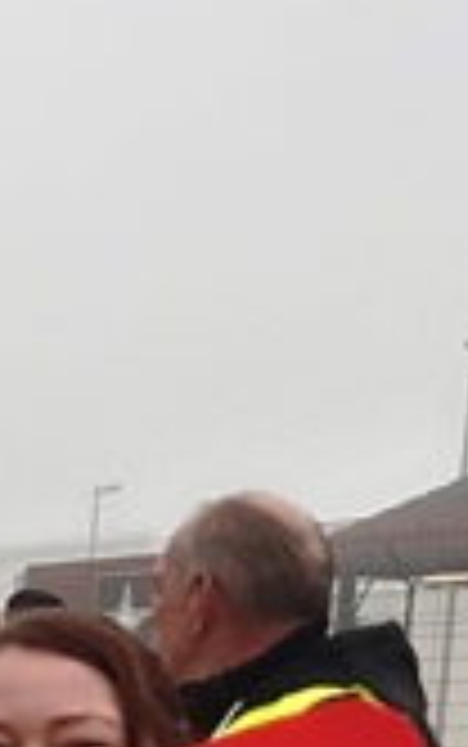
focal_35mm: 170
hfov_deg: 6.8
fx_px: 3463
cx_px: -1048
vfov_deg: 11.9
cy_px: 1026
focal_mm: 3.92
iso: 50
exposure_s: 1/100
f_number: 1.7
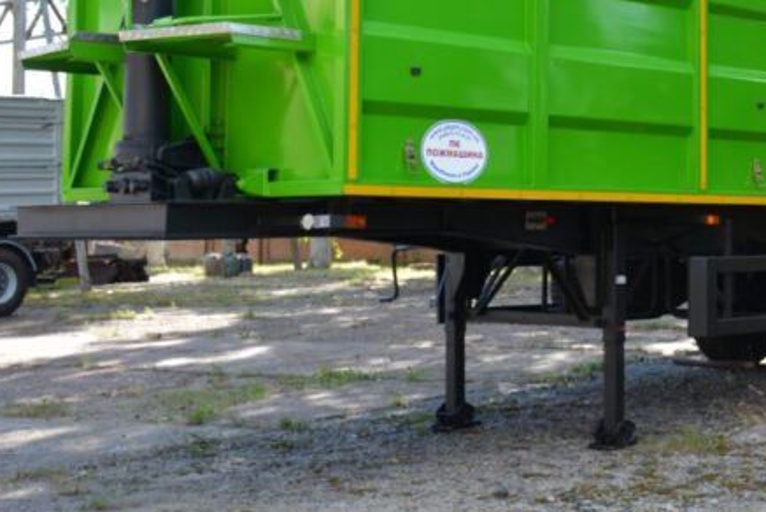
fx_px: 1682
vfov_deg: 17.1
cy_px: 70
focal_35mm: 79
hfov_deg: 25.1
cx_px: 649
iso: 200
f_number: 6.3
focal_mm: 30
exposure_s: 1/160
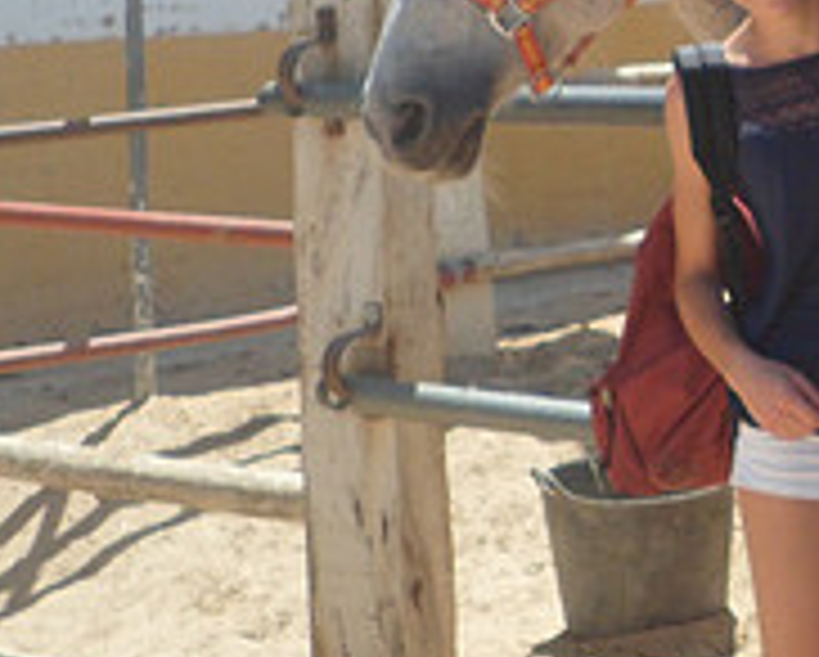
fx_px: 2718
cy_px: 38
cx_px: 1120
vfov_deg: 13.6
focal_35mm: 112
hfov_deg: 16.1
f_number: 3.8
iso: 80
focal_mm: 6.6
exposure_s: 1/750
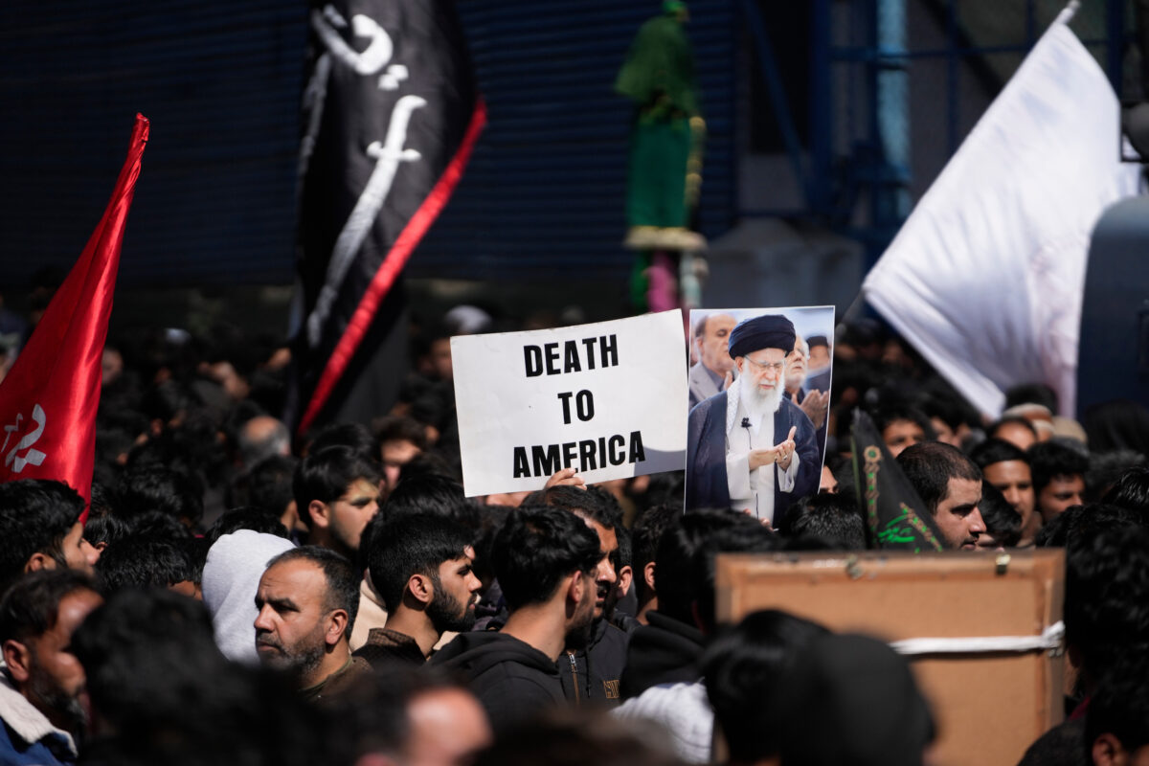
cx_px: 574
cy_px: 383
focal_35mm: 200
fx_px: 6383
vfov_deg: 6.9
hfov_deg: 10.3
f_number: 2.8
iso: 400
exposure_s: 1/8000
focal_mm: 200
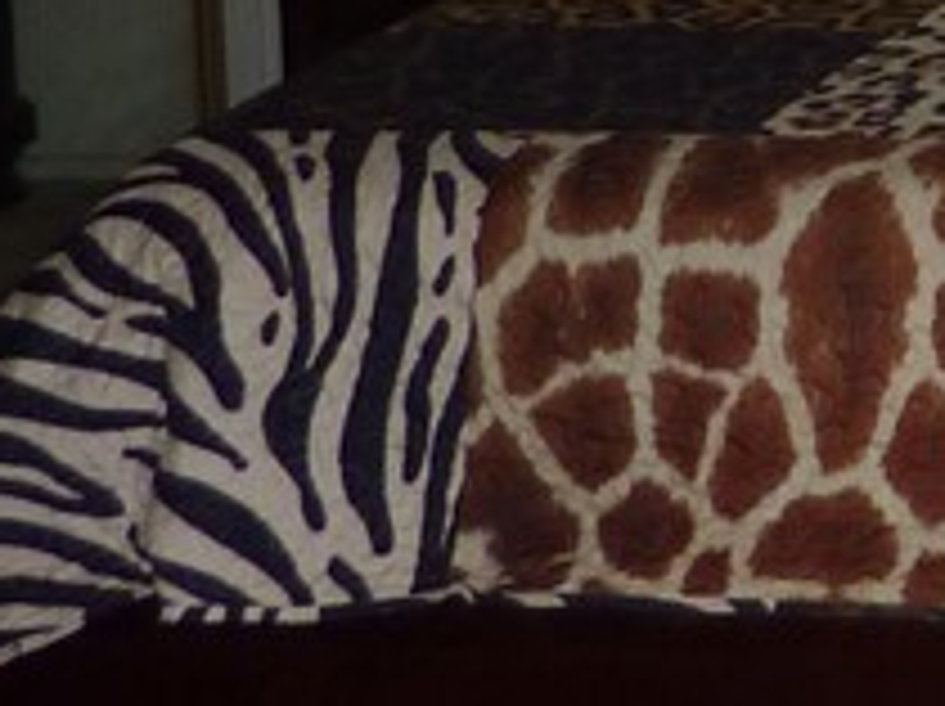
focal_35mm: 122
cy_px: -688
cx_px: 1994
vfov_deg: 11.1
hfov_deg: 13.4
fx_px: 3327
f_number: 3.3
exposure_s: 1/30
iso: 200
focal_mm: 4.1
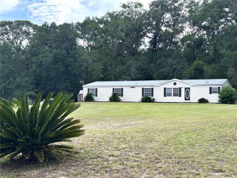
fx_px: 329
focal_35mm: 48
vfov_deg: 30.3
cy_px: 89
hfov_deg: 39.7
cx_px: 118
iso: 50
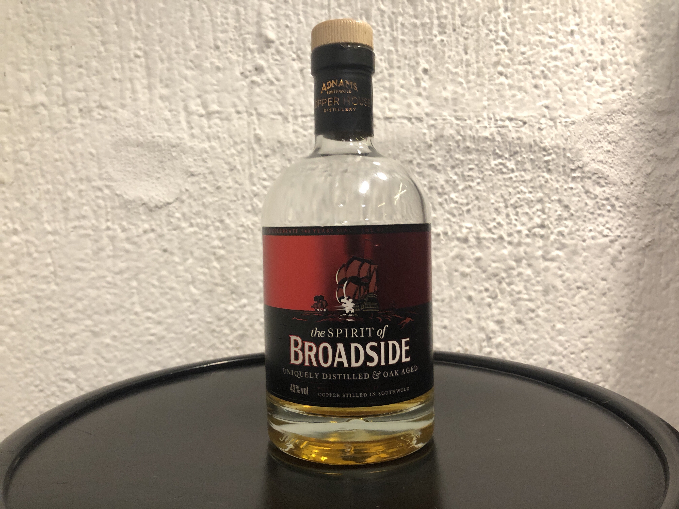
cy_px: 254
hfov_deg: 63.4
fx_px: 549
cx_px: 340
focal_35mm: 28
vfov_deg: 49.7
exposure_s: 1/6
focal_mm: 4
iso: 80
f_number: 1.8
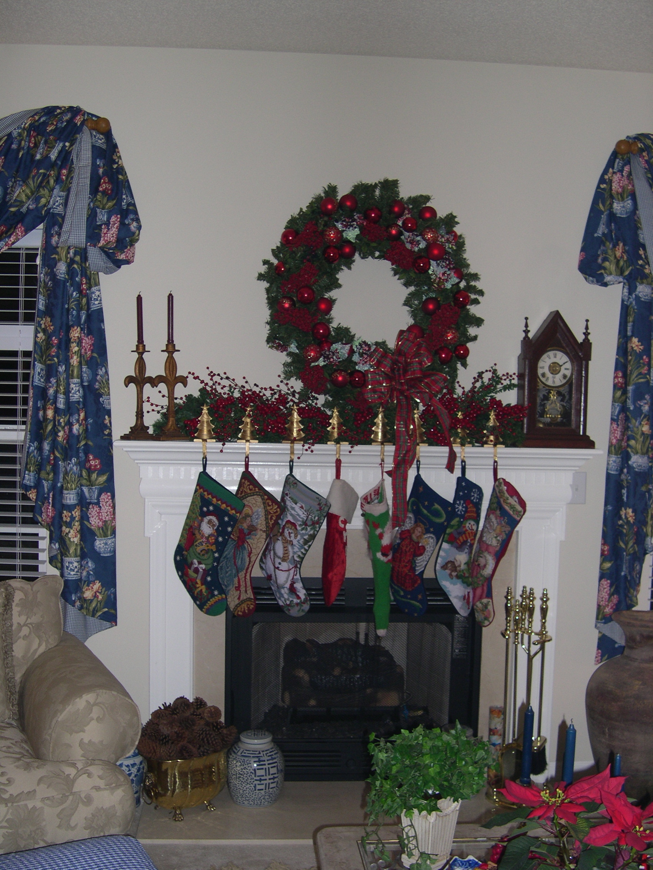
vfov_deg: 49.0
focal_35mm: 38
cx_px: 326
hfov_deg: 37.7
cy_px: 435
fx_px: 956
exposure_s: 1/60
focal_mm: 8
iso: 100
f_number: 2.8
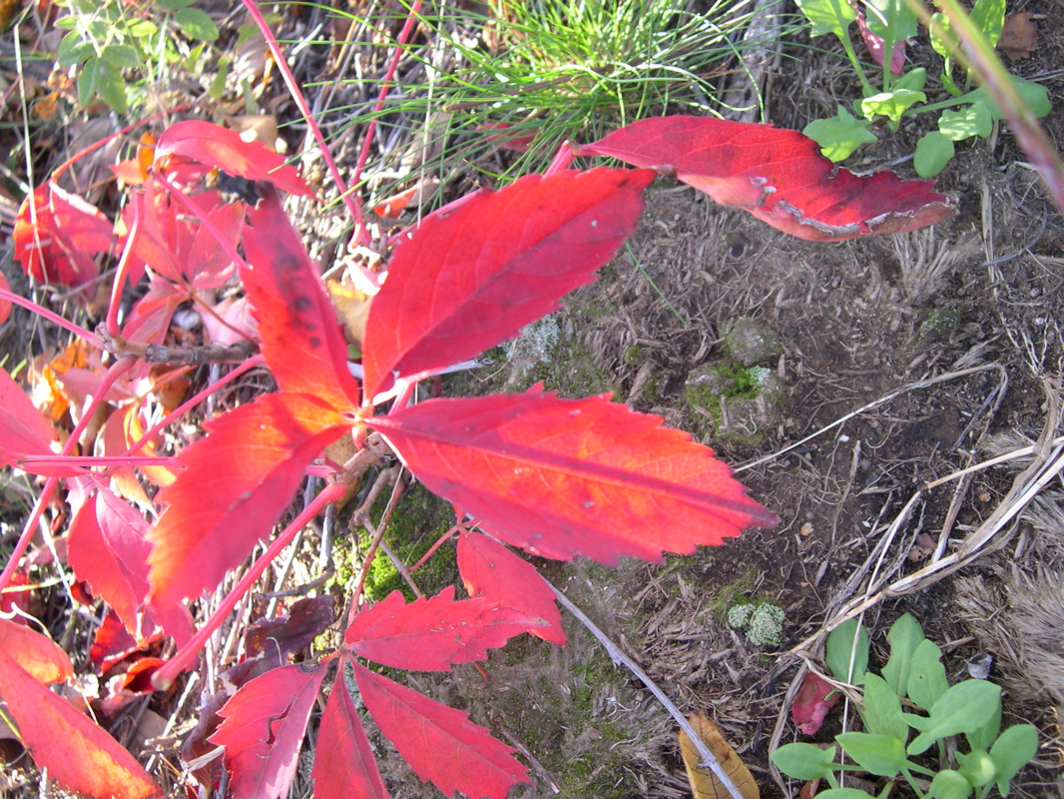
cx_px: 532
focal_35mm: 38
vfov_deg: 37.7
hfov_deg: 49.0
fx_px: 1168
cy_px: 400
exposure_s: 1/49.5
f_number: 2.8
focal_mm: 8
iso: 100
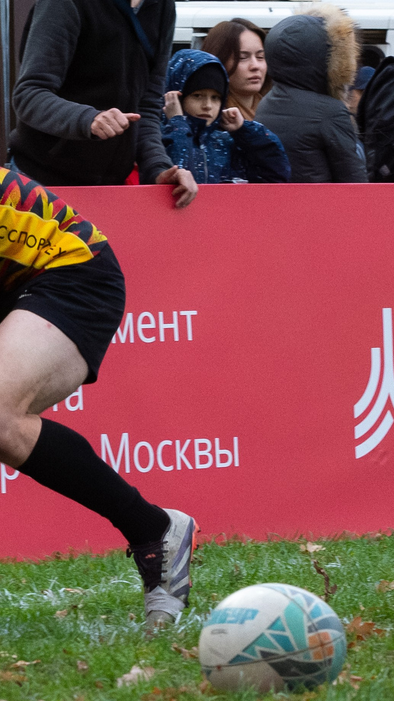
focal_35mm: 302
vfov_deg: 7.1
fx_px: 5611
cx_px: -120
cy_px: 291
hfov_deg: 4.0
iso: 1250
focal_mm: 70
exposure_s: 1/800
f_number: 7.1
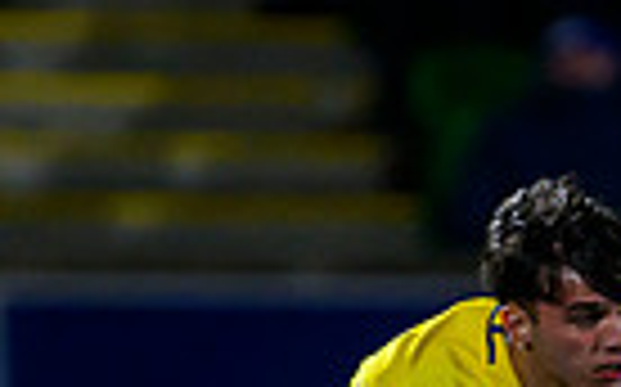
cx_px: 1320
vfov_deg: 0.6
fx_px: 39740
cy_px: 891
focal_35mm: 2350
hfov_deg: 0.9
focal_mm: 400
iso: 3200
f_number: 3.2
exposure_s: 1/1600
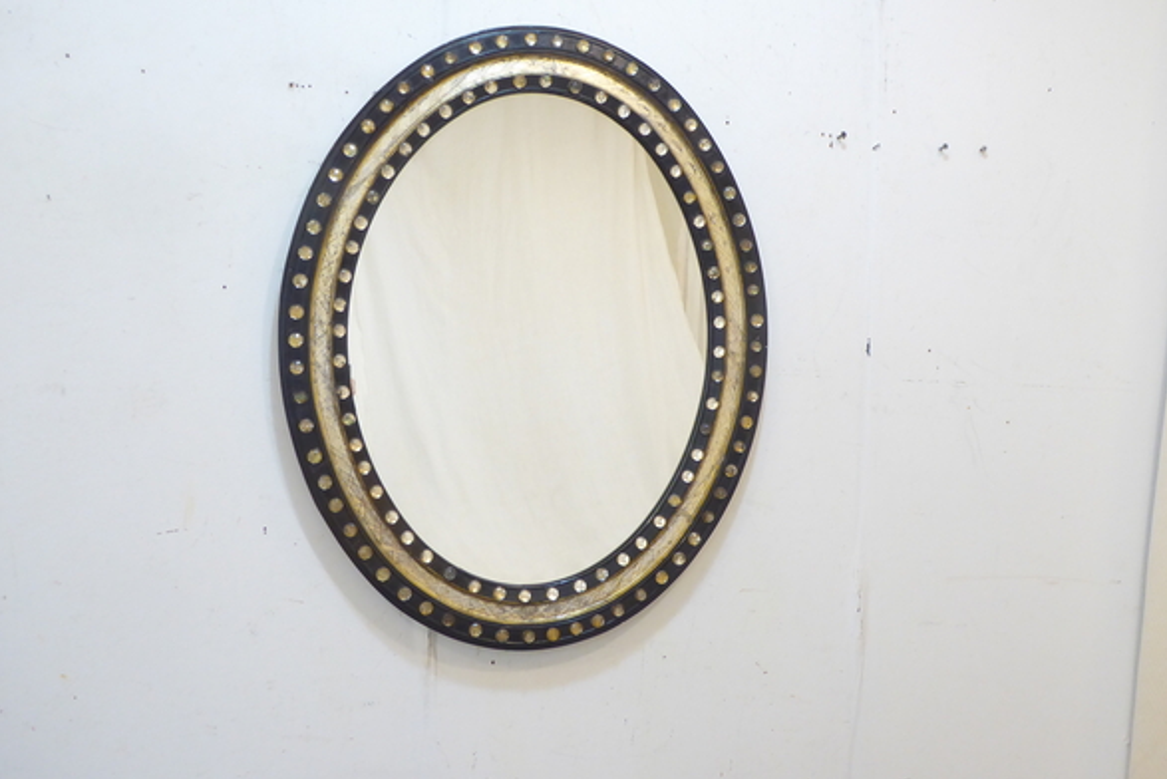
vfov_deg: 38.9
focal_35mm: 34
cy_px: 415
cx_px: 584
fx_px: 1103
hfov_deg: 55.8
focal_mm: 5.4
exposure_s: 1/20
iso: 400
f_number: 3.5
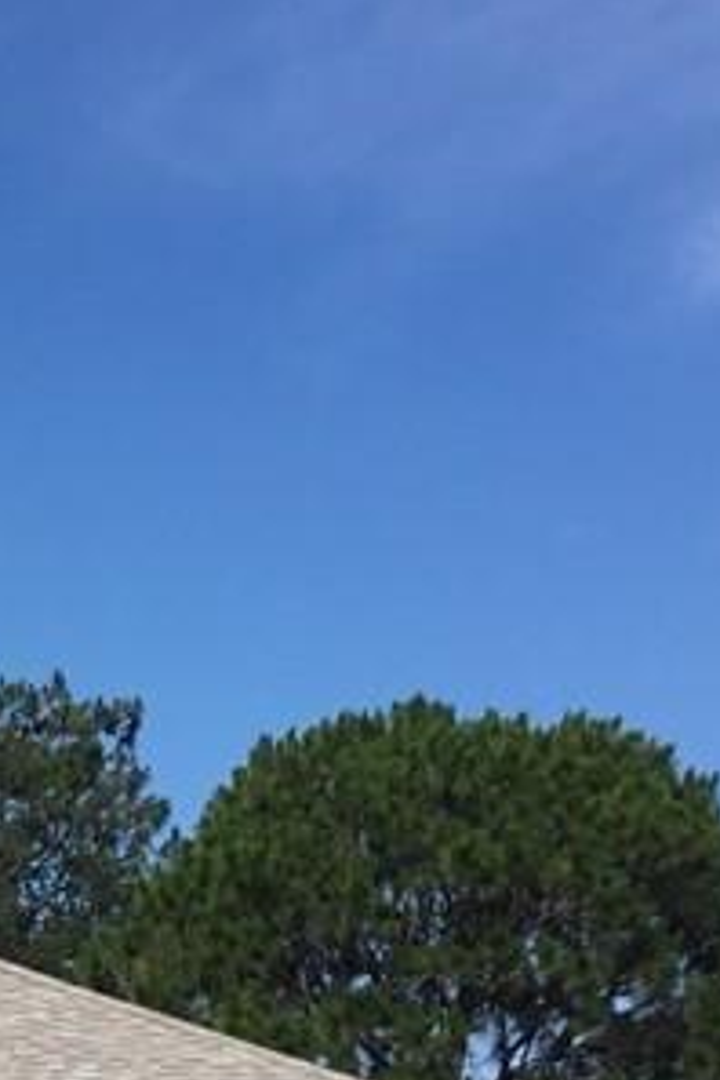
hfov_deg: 11.7
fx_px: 3330
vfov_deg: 18.1
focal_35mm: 111
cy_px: 975
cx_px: -422
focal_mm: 3.3
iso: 25
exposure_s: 1/1733
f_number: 2.4
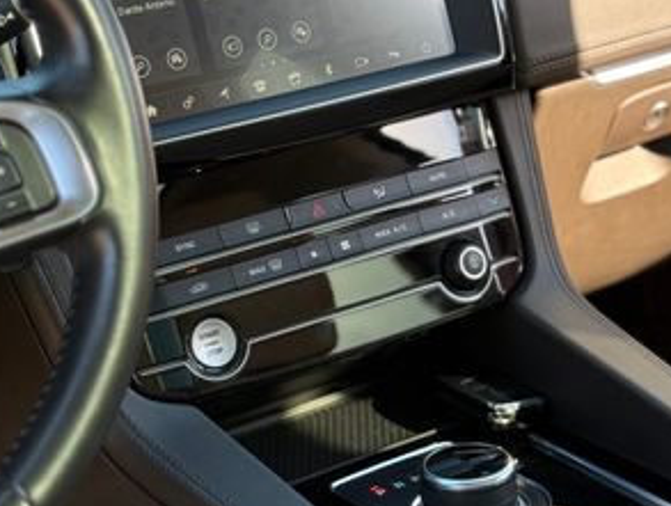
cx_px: 394
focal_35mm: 77
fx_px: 1496
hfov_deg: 25.3
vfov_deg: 19.2
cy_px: 238
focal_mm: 6.76
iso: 64
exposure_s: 1/254
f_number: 1.78
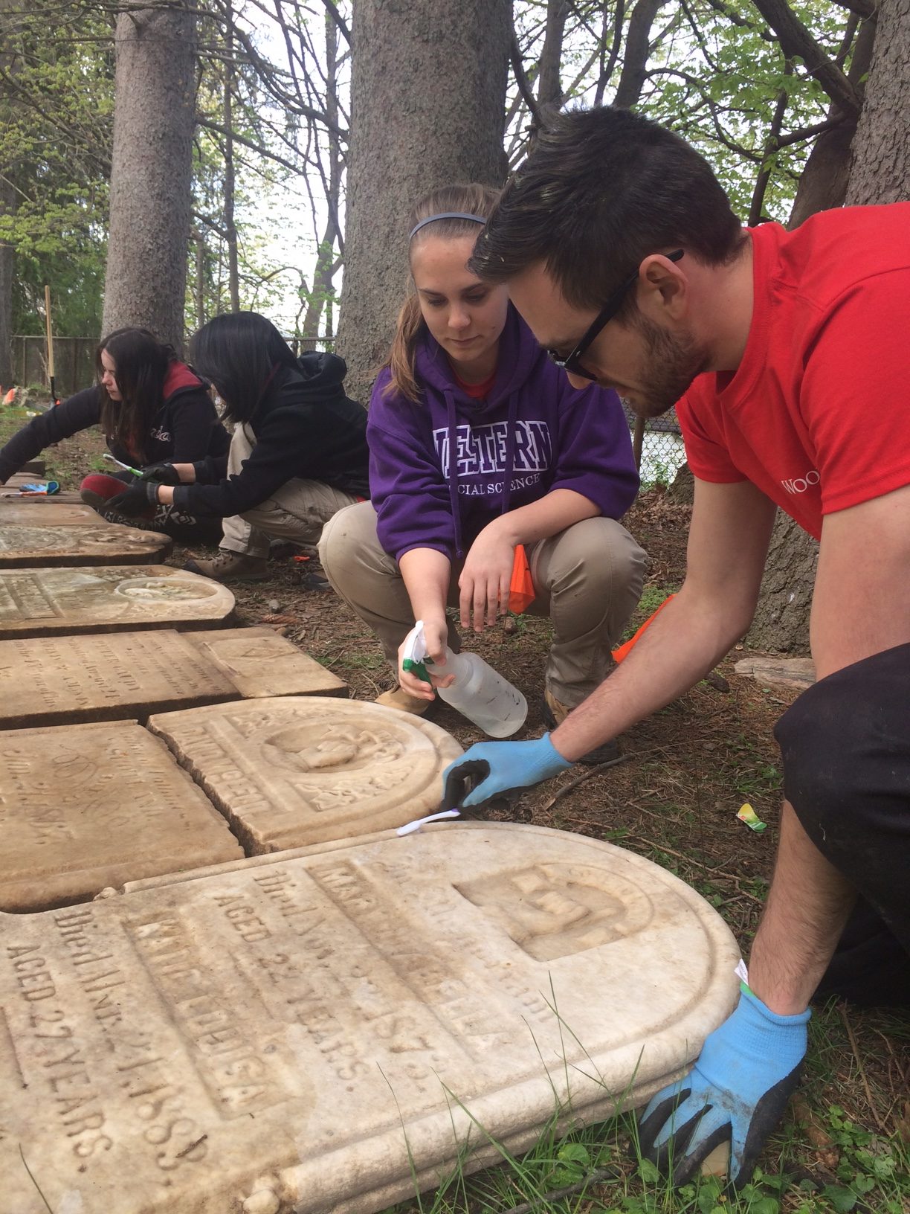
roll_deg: -2.6
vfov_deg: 61.7
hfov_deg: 48.2
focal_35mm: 29
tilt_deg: -9.1
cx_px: 455
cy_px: 607
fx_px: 1016
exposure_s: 1/211
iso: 32
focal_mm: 4.15
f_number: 2.2
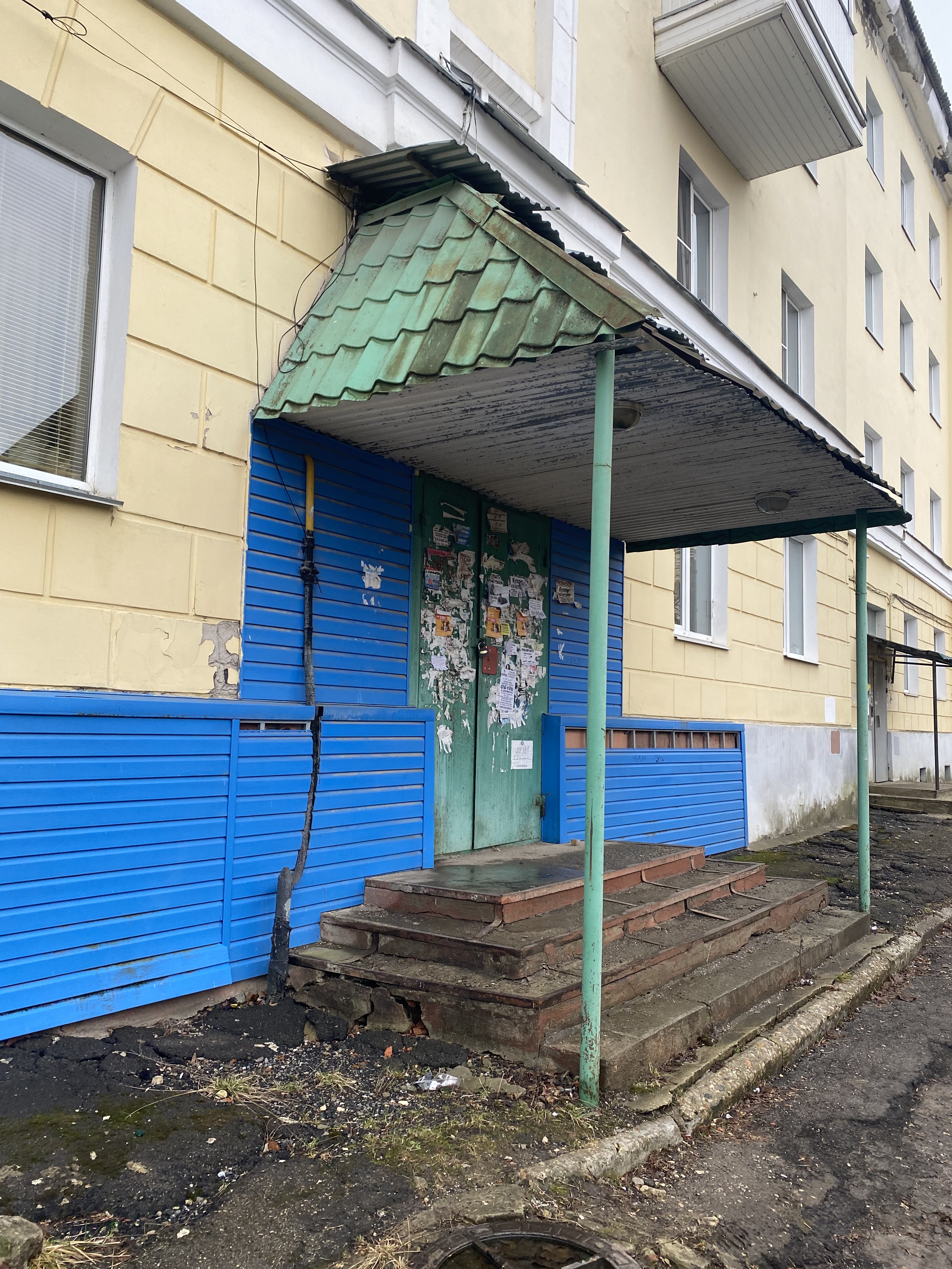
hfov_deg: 53.1
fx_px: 953
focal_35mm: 26
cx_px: 476
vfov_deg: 67.3
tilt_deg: +6.7
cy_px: 634
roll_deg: -1.5
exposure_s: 1/121
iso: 80
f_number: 1.8
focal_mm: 4.25
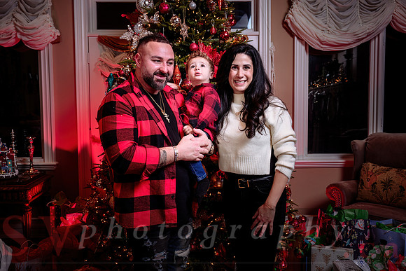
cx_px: 203
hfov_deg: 56.1
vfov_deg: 39.1
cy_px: 136
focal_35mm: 34
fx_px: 381
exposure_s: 1/60
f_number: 5
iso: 200
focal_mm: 32.5
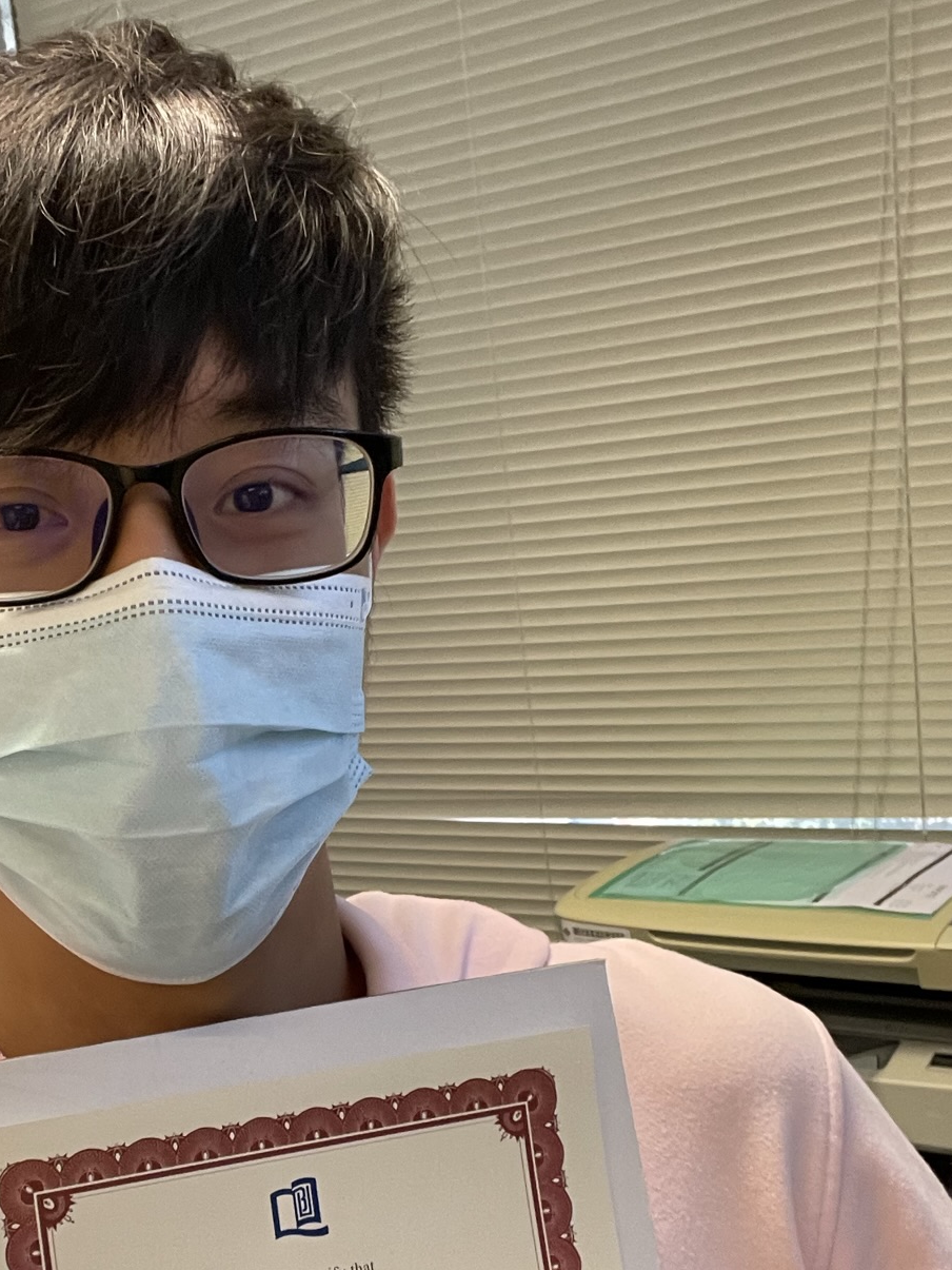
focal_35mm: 51
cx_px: 164
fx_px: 1870
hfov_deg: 27.9
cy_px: 968
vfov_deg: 36.5
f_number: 2.2
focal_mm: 2.71
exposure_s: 1/50
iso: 320
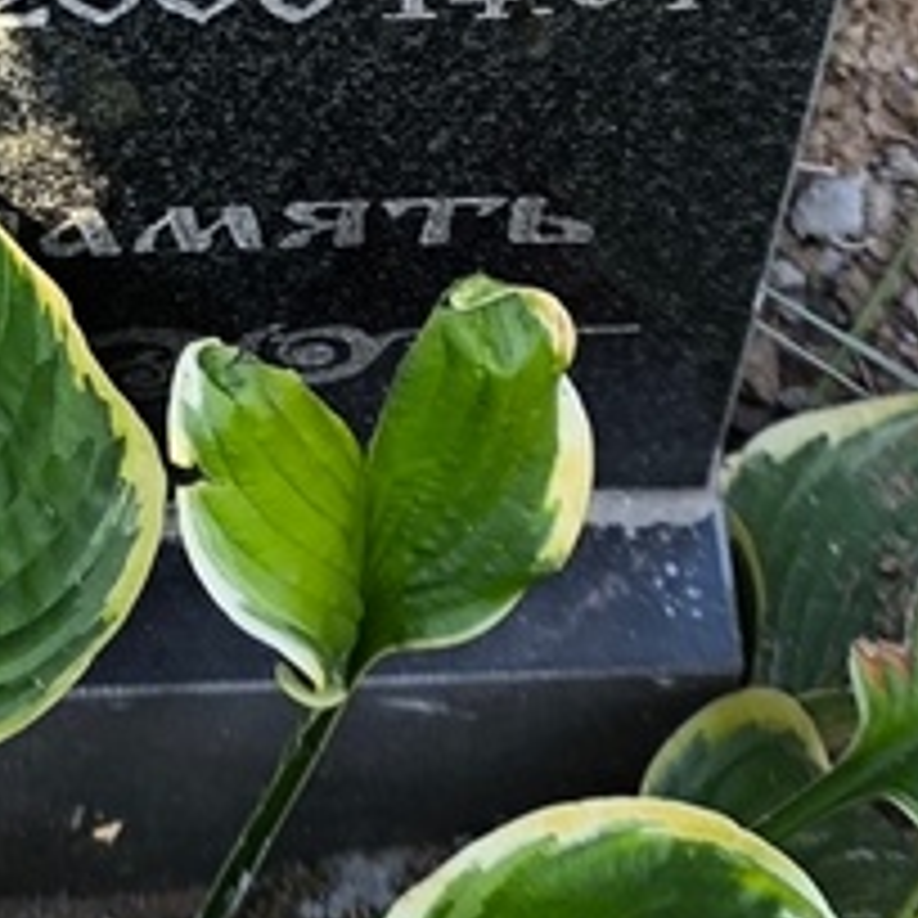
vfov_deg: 9.9
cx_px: 20
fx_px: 5191
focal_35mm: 173
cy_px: -261
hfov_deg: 10.0
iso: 50
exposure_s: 1/155
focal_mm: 4.71
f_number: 1.7
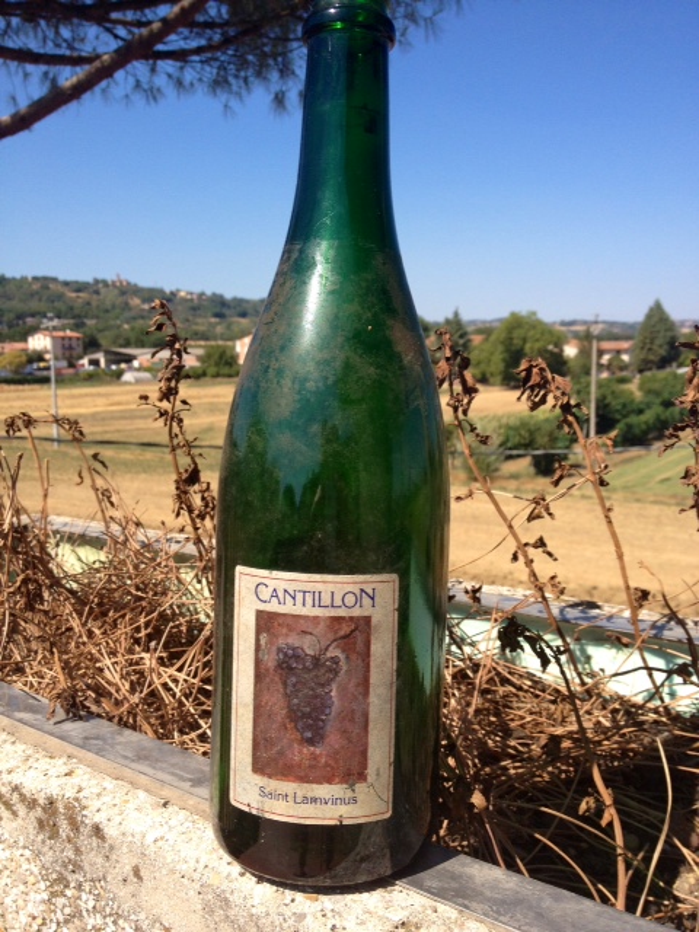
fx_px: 942
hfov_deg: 40.7
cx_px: 350
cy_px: 466
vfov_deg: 52.6
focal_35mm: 35
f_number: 2.4
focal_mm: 4.28
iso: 64
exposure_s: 1/1346
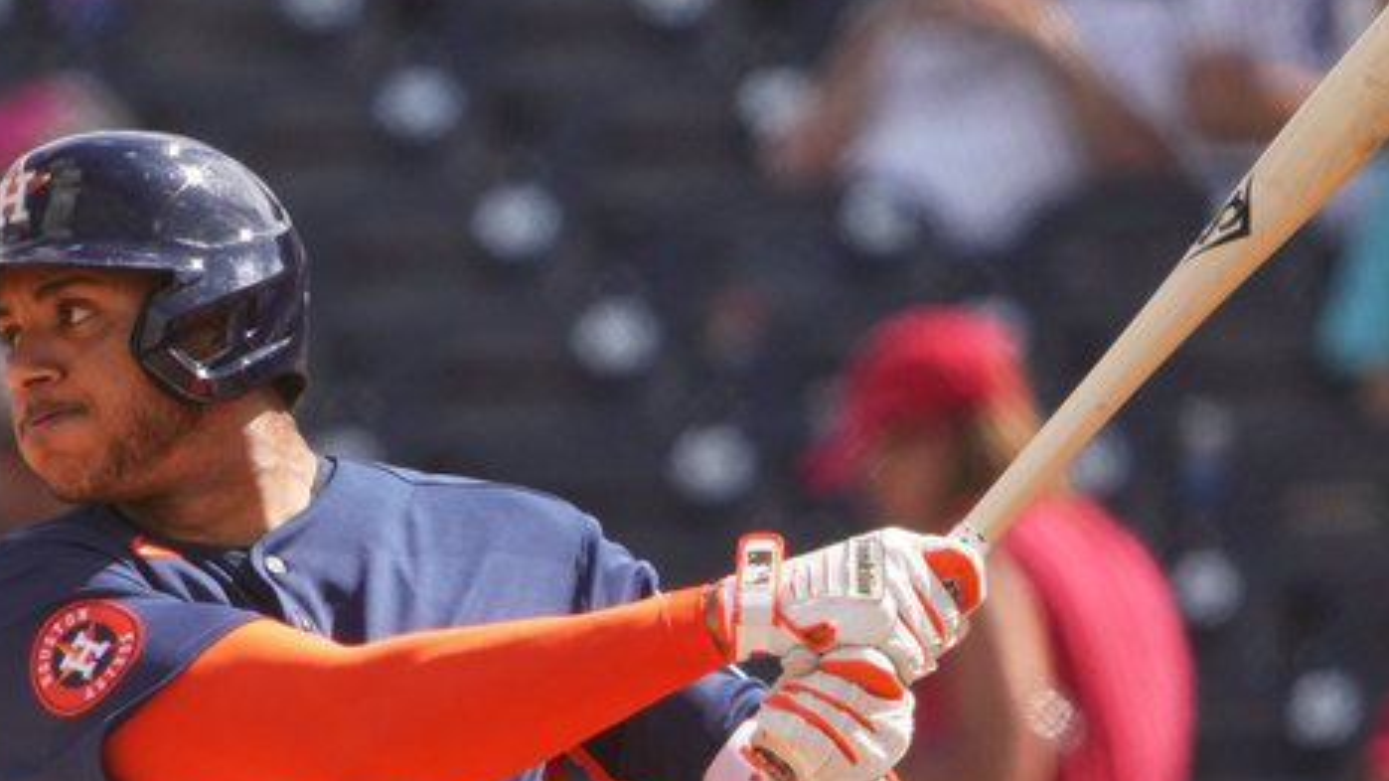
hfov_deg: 1.6
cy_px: 738
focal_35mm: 1380
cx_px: 152
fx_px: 50821
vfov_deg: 0.9
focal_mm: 600
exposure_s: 1/2500
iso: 640
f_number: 6.3
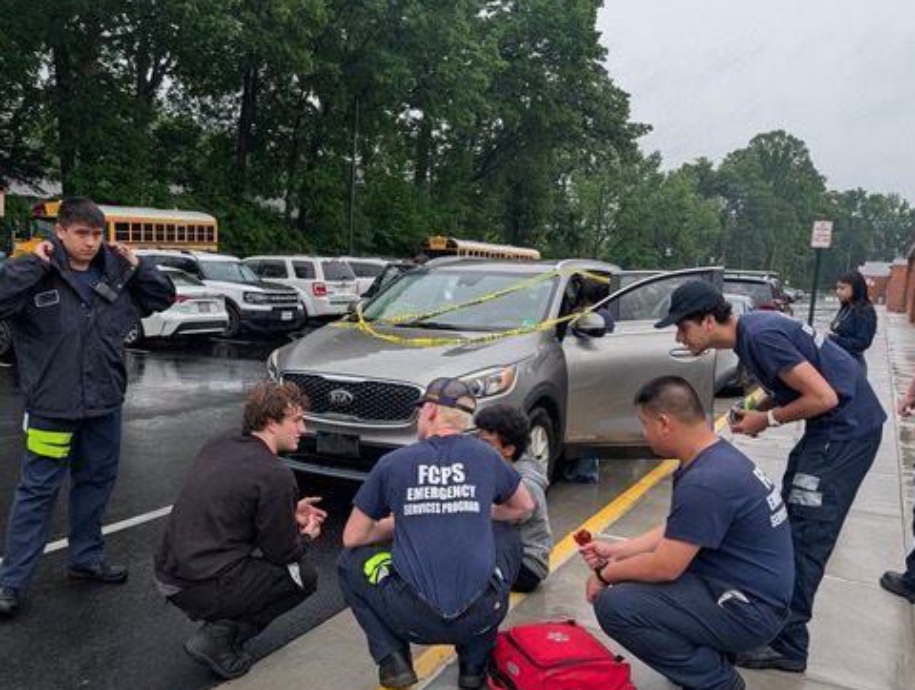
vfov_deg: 49.8
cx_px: 501
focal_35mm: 28
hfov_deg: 63.2
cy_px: 385
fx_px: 742
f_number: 1.68
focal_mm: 6.9
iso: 21
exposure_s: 1/204
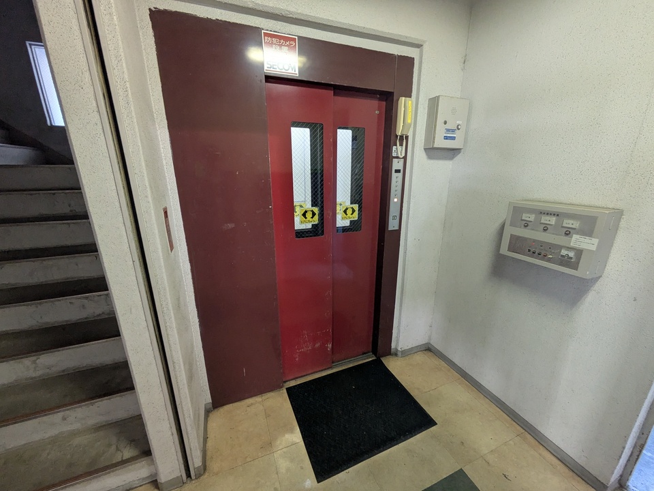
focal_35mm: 14
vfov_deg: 85.7
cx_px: 327
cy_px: 246
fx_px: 265
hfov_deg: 102.1
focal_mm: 1.83
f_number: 2.2
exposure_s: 1/40
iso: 373
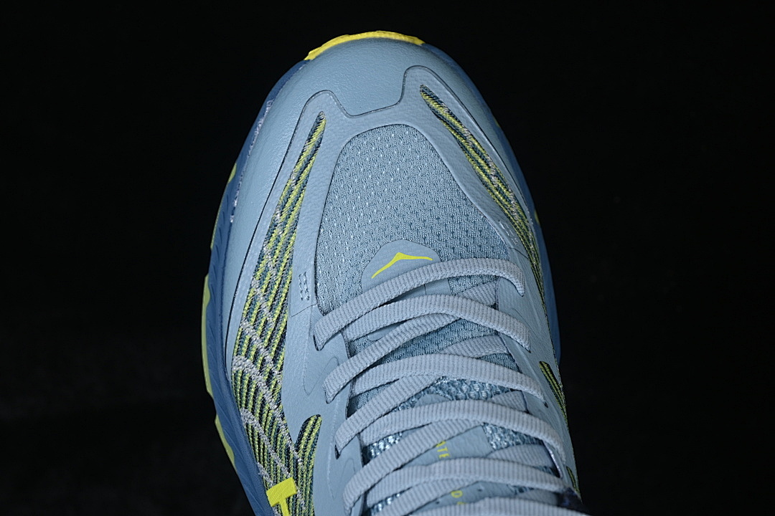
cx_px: 388
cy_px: 258
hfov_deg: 27.0
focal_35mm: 75
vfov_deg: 18.2
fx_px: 1614
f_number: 7.1
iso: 160
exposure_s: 1/80
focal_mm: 50
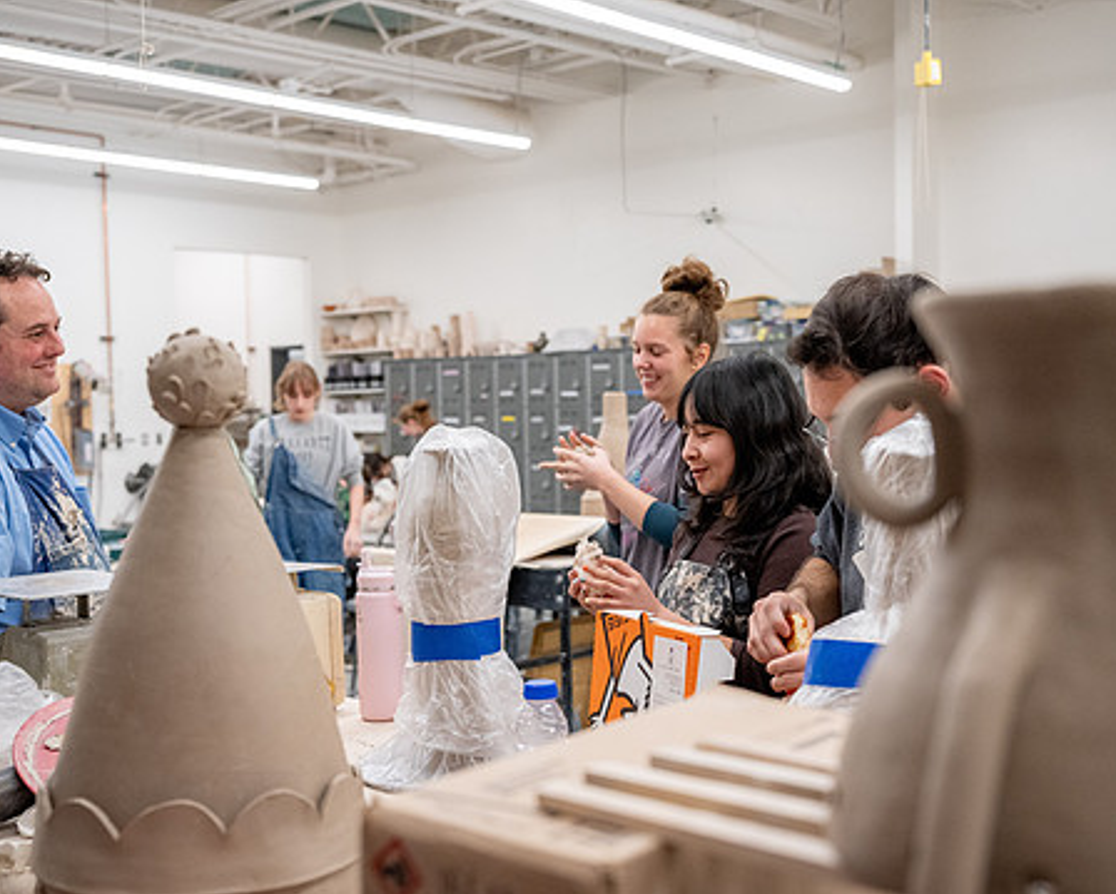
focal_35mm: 42
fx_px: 1388
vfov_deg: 35.7
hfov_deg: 43.8
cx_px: 573
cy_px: 480
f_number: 3.2
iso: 1600
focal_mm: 33
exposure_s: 1/500
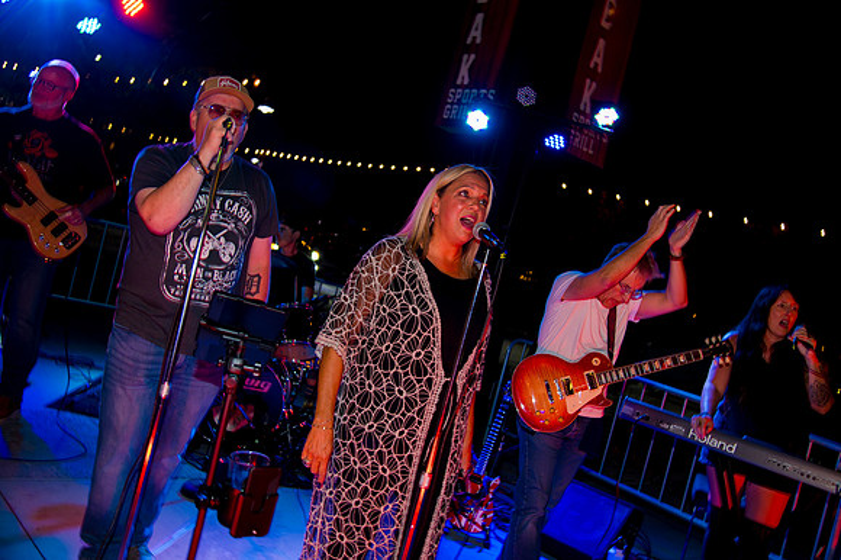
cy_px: 280
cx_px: 420
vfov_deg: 38.8
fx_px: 794
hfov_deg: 55.8
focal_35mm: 34
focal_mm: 34
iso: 3200
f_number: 4
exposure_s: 1/80
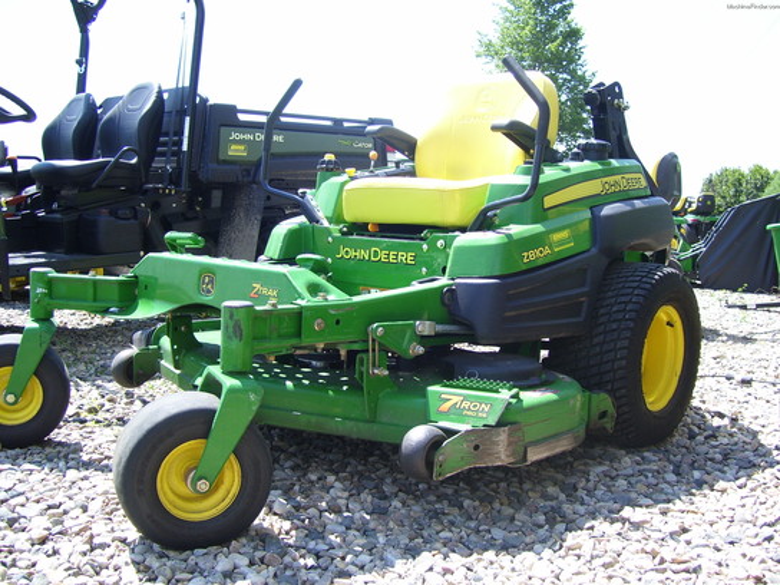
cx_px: 390
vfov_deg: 38.7
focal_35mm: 37
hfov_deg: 50.1
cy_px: 292
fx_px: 834
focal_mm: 6
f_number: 2.7
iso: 80
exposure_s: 1/500
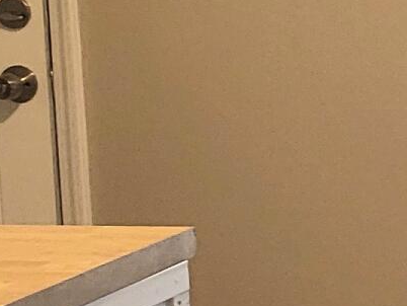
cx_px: 1213
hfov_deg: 9.0
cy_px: 179
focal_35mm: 179
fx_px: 2106
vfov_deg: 8.3
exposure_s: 1/60.2
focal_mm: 5
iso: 250
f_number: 1.8
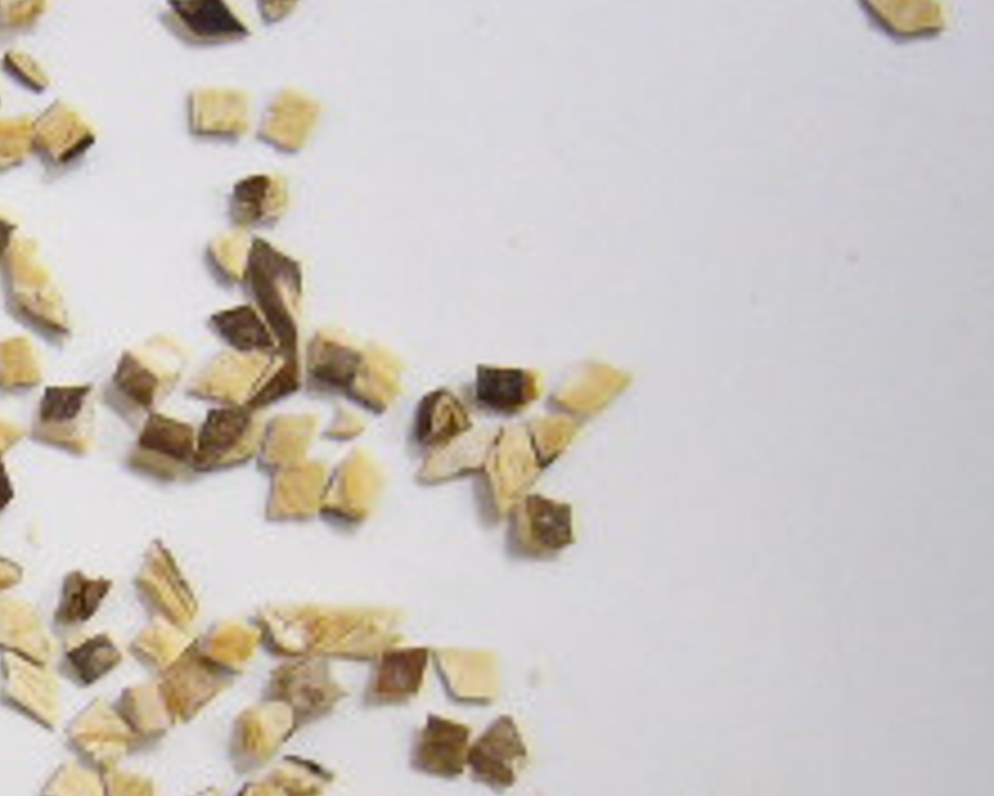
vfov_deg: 15.4
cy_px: 724
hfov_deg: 18.3
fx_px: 2914
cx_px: -220
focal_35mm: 99
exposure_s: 1/13
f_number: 2.8
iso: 200
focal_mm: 5.8
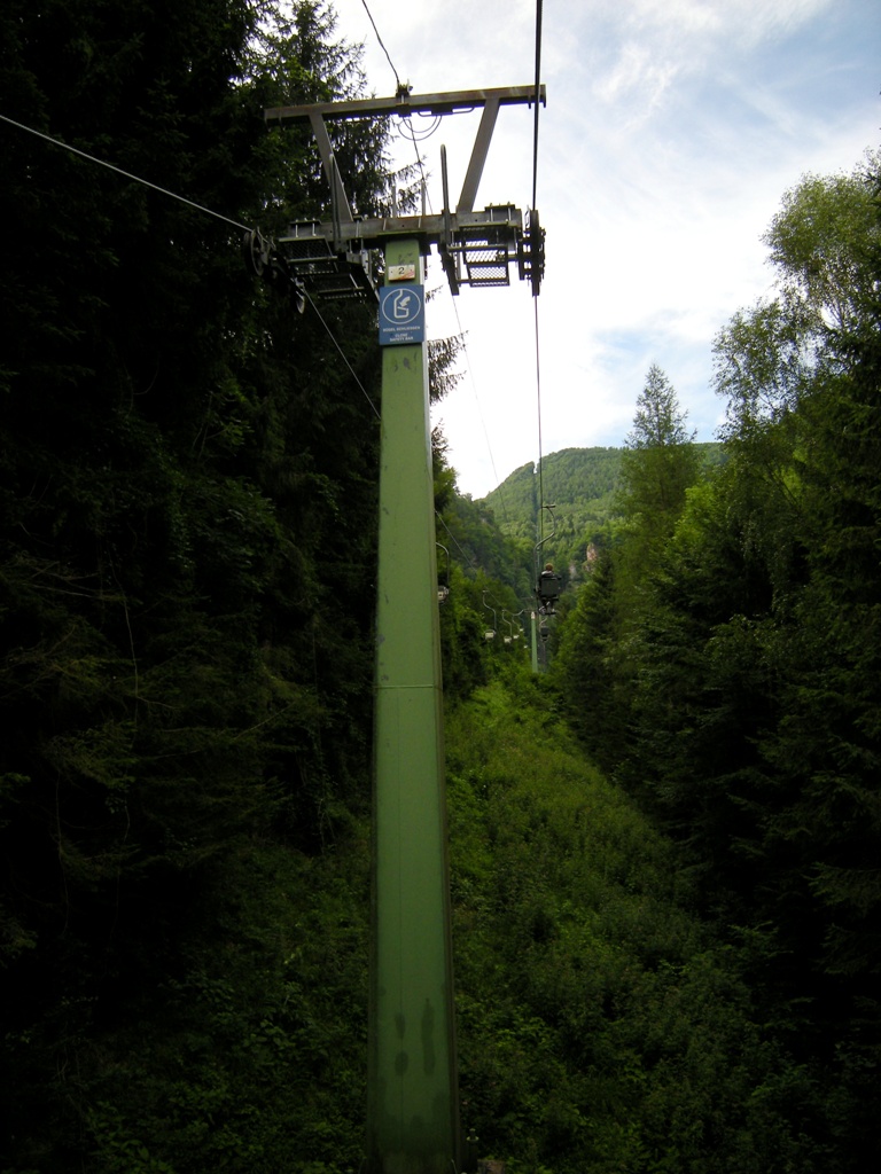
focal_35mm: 28
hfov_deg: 49.7
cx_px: 440
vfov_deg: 63.4
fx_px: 950
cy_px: 587
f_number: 2.8
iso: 64
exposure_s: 1/412
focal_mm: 4.7
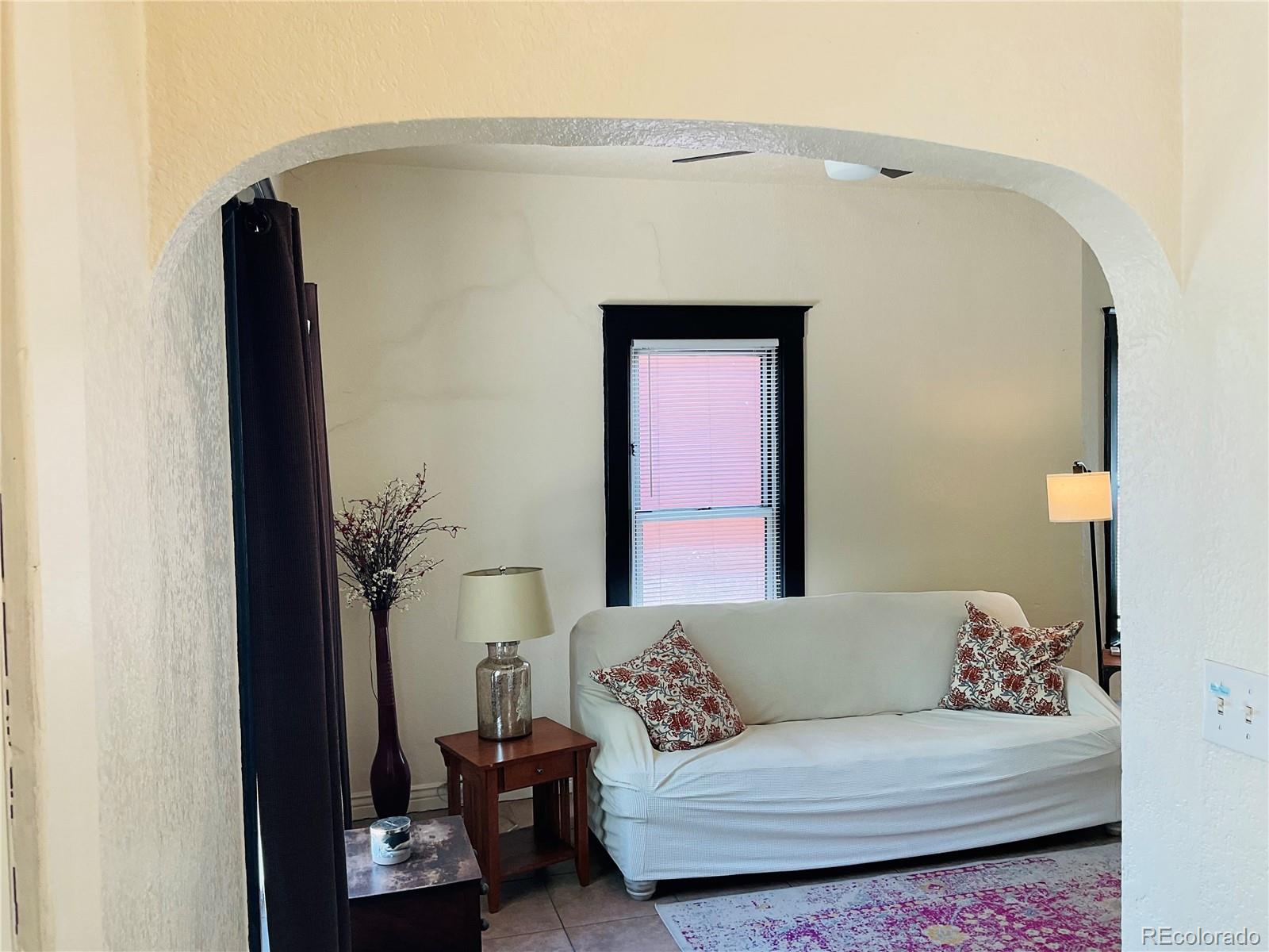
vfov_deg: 48.2
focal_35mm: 29
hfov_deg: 61.7
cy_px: 476
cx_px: 634
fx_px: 1063
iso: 40
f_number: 1.8
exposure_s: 1/60
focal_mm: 3
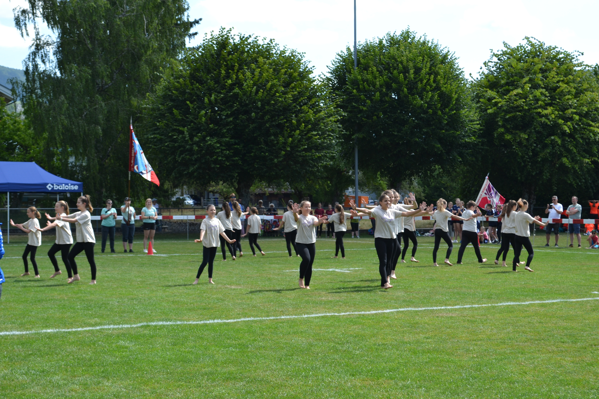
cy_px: 200
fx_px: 1148
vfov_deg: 19.7
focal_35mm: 69
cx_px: 300
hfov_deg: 29.2
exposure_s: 1/200
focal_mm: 46
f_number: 7.1
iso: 100
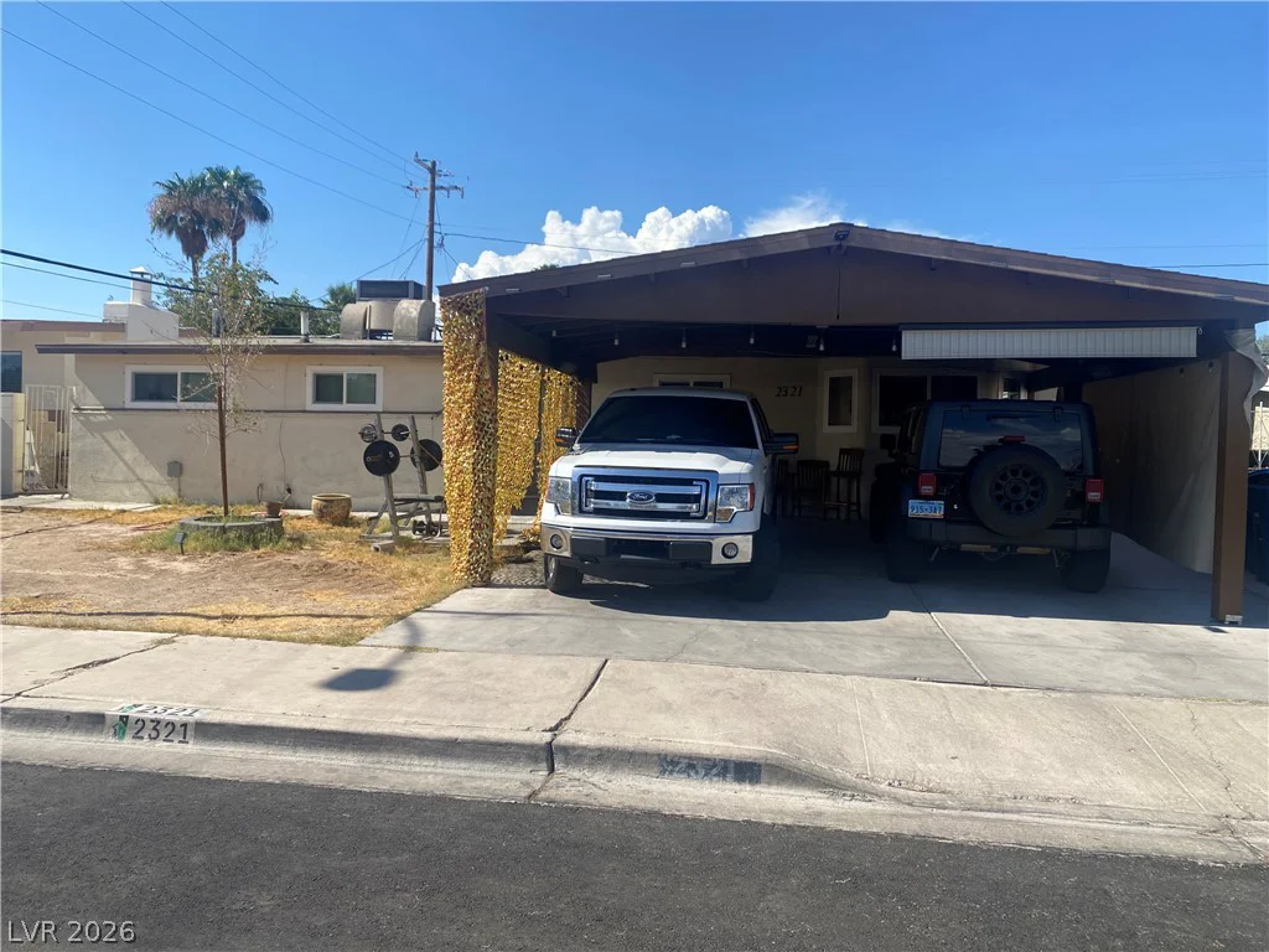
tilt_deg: +2.5
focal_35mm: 26
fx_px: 953
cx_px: 634
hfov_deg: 67.3
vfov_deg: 53.1
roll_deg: -1.5
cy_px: 476
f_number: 1.8
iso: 32
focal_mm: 4.25
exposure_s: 1/2817
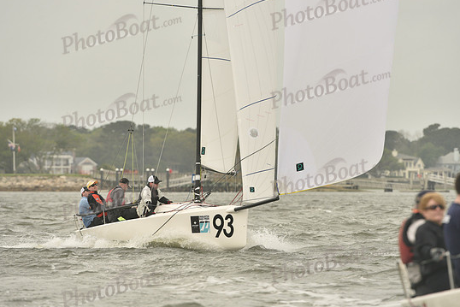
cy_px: 143
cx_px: 227
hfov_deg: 4.8
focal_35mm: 431
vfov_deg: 3.2
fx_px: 5508
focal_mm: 400
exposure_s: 1/1000
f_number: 7.1
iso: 320
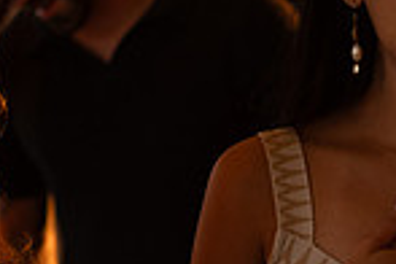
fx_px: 1518
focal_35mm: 138
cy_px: 236
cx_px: 385
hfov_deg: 14.6
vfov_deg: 9.9
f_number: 1.8
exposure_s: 1/160
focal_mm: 35
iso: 800
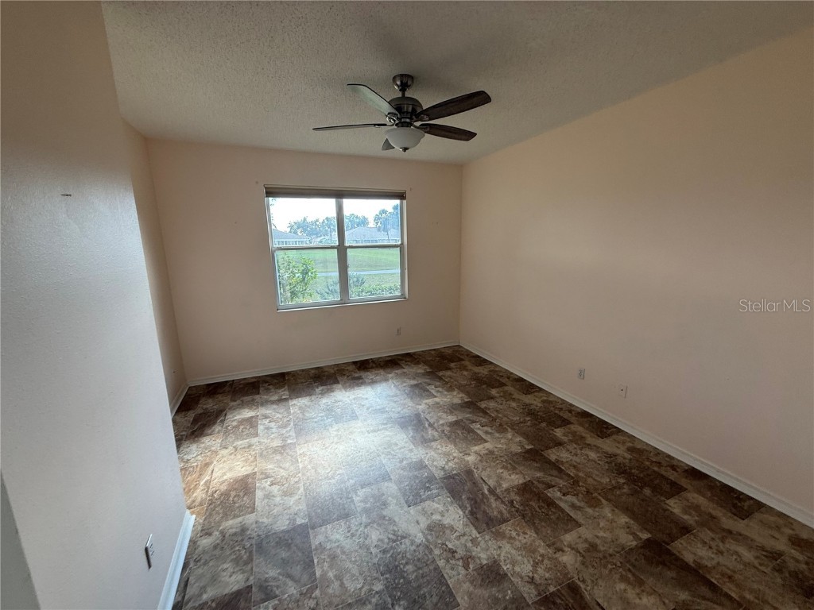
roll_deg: +2.3
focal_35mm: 14
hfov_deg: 102.1
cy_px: 305
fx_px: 329
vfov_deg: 85.7
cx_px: 407
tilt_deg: -7.4
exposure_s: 1/99
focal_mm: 2.22
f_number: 2.2
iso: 50
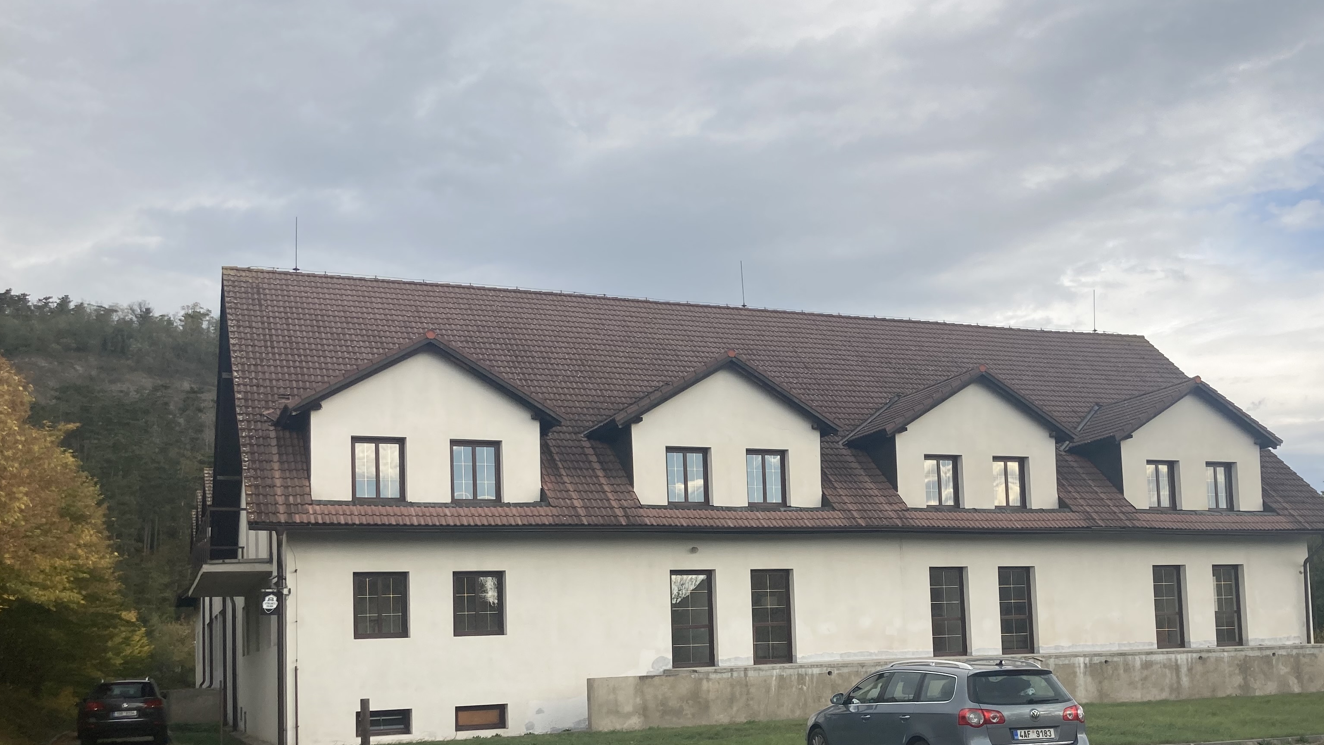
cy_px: 559
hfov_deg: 50.1
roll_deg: +1.9
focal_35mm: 40
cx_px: 806
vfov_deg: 29.2
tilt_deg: +1.1
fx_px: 1404
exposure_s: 1/1200
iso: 20
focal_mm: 3.99
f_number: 1.8
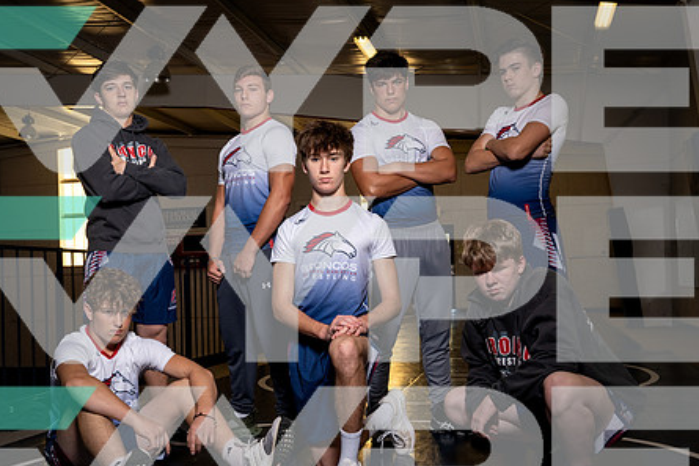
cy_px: 280
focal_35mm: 43
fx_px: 835
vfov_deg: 31.1
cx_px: 338
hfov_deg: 45.4
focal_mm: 33
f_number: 8
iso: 640
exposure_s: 1/250
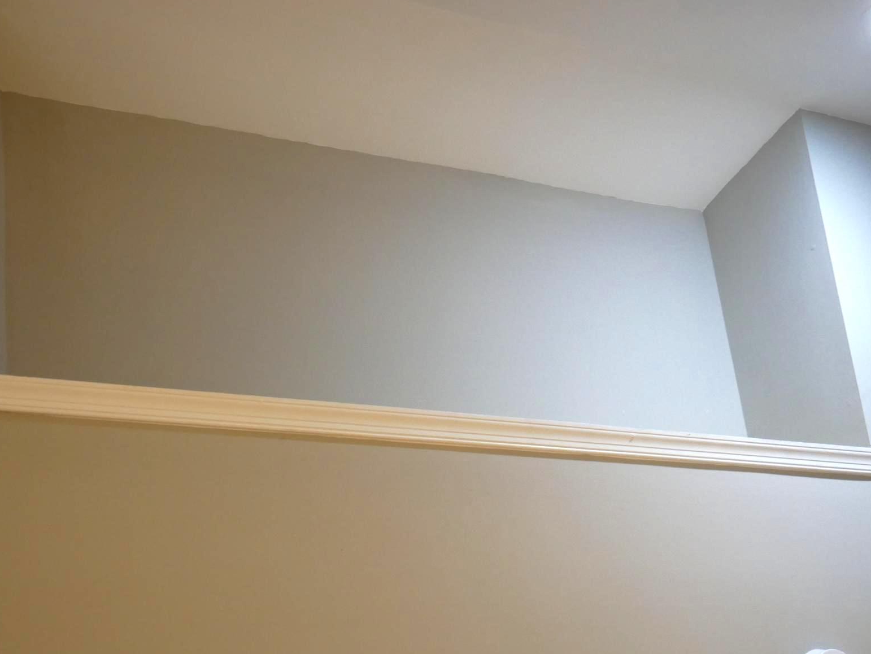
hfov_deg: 31.6
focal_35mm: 61
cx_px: 372
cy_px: 343
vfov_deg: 24.0
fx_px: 1536
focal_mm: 23
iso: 1000
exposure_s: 1/60
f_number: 4.3
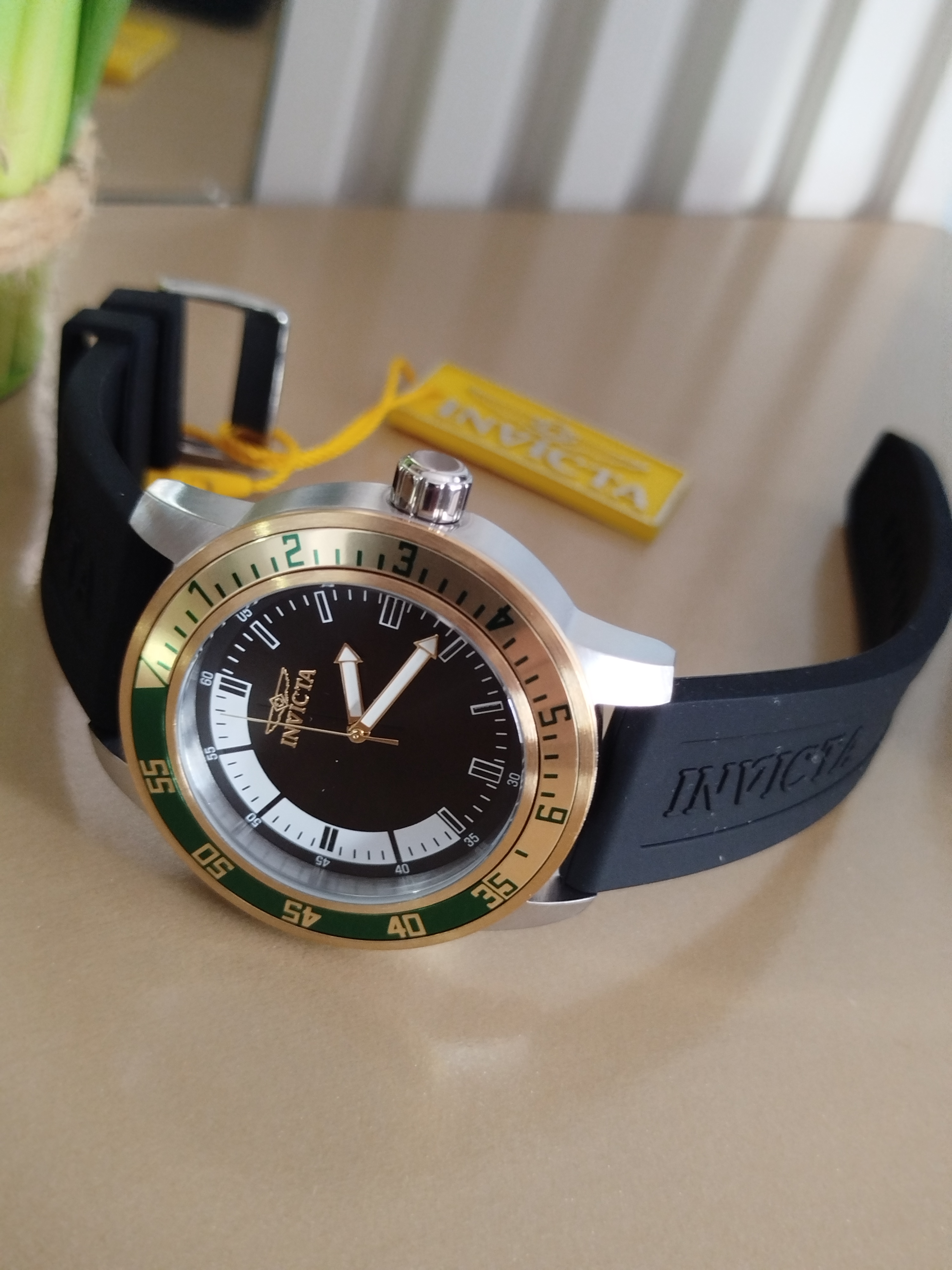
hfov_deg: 35.1
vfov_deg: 45.8
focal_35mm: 41
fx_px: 1503
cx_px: 476
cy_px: 635
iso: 500
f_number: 1.7
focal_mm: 5.31
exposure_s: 1/17
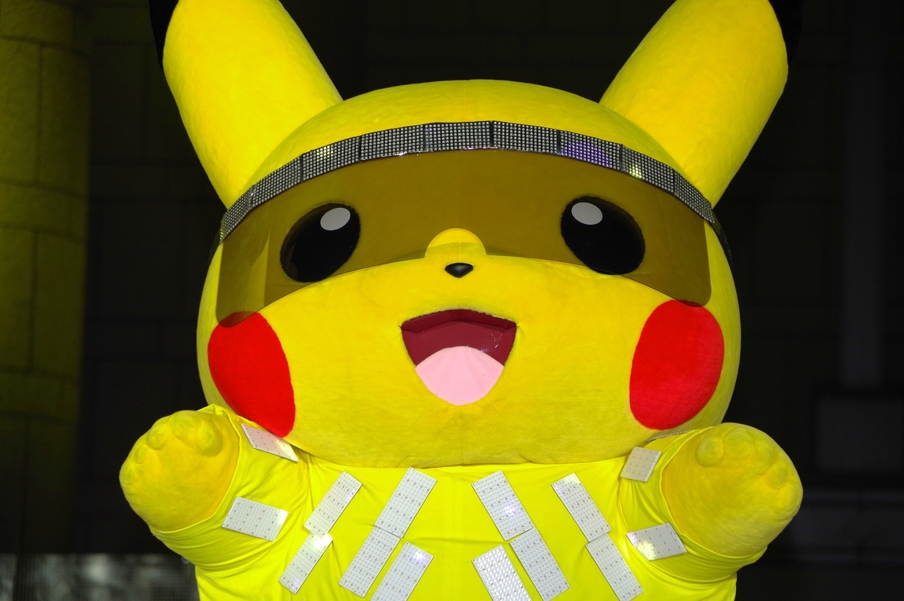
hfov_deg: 10.2
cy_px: 300
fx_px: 5081
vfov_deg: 6.8
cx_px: 452
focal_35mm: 202
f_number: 5.6
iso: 400
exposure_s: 1/100
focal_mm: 135
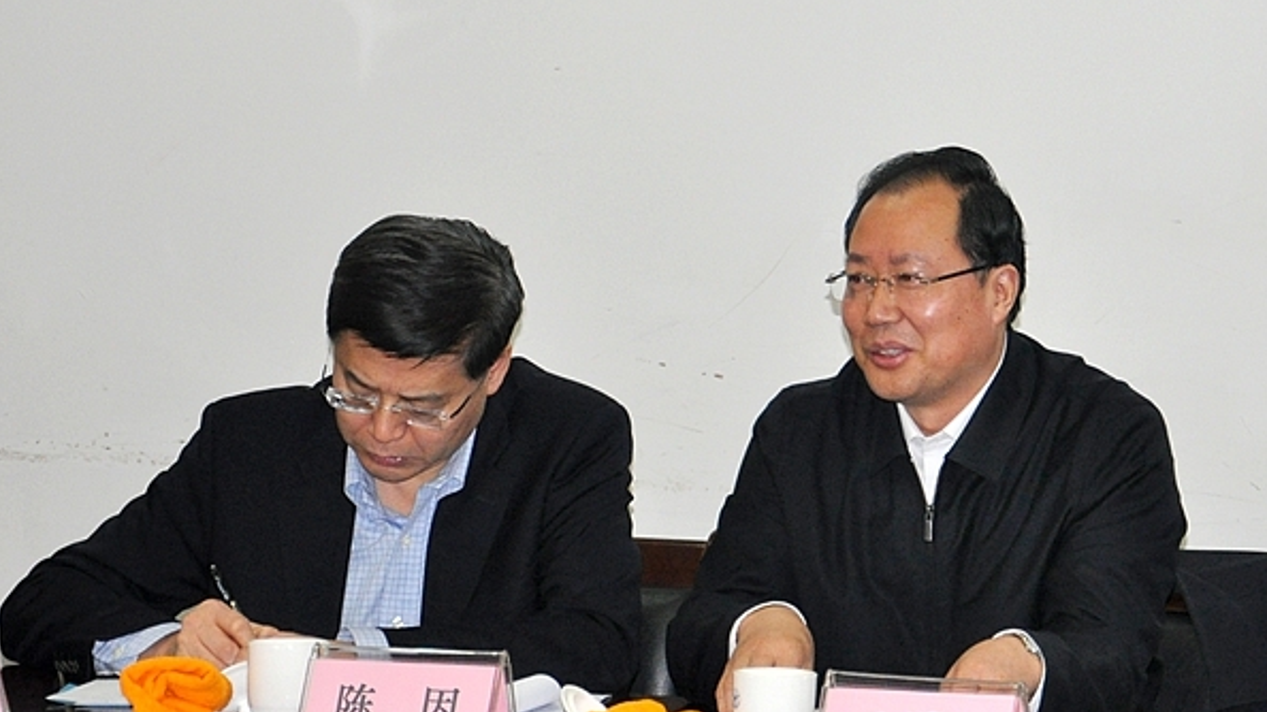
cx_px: 636
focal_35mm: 92
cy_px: 401
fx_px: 3091
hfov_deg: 23.2
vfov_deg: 13.1
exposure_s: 1/60
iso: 800
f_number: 5
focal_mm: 58
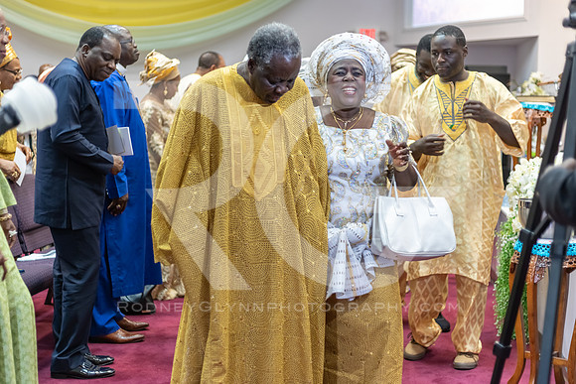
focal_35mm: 52
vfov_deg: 26.1
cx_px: 288
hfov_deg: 38.2
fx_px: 831
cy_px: 192
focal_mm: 50
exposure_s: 1/100
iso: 640
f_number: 1.8
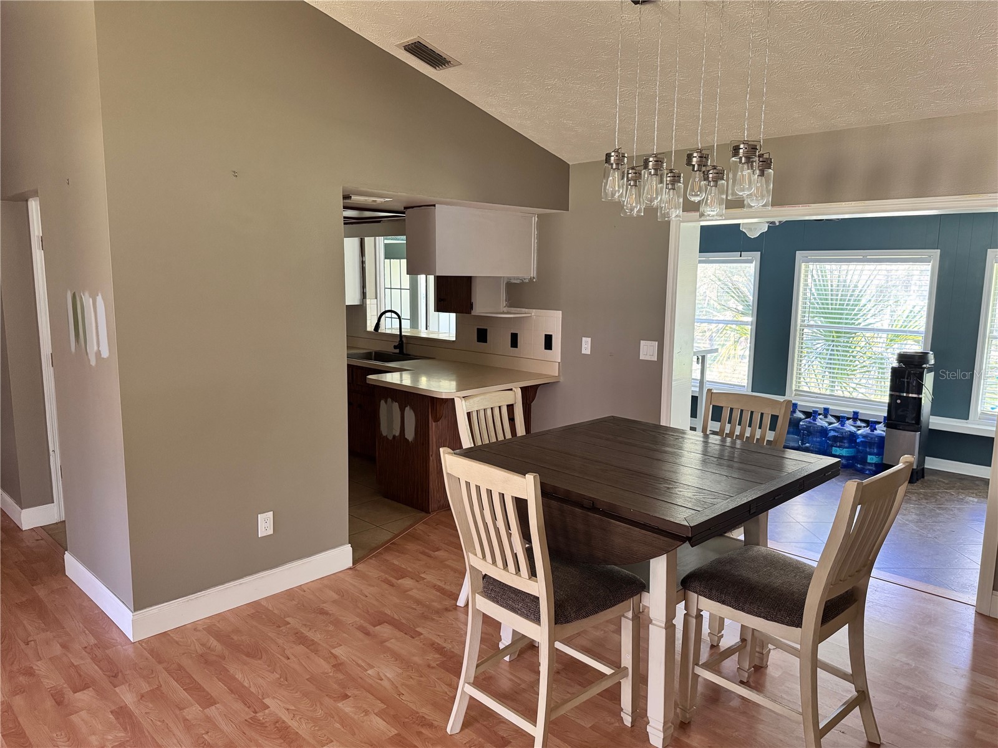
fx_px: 692
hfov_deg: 71.6
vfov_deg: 56.8
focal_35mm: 24
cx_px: 499
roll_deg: -0.7
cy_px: 374
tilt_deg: -9.0
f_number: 1.78
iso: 500
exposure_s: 1/60
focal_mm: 6.76
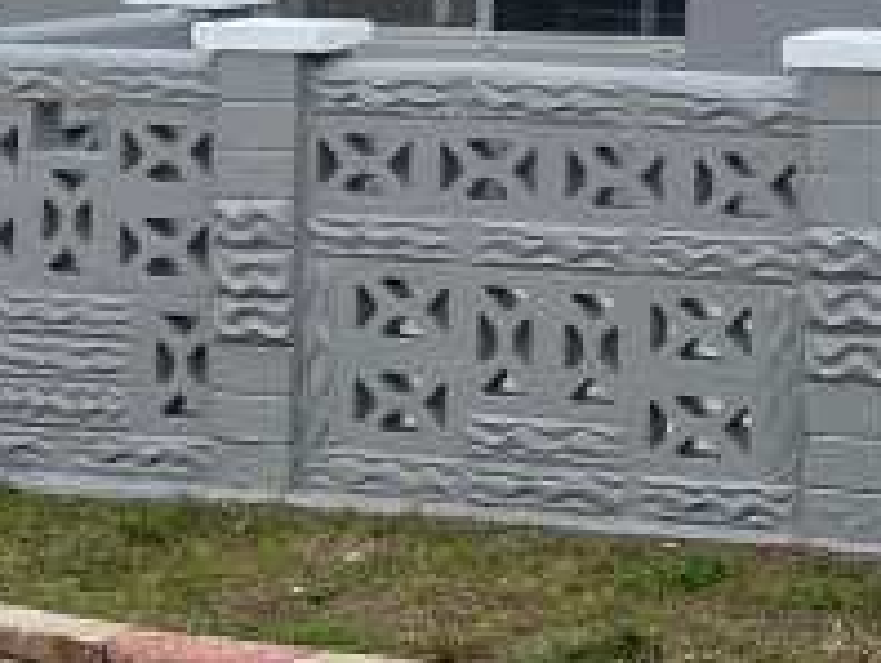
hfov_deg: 16.7
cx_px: 1397
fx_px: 2676
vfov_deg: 13.5
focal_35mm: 105
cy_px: -263
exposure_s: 1/620
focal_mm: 4.25
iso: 32
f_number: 1.8
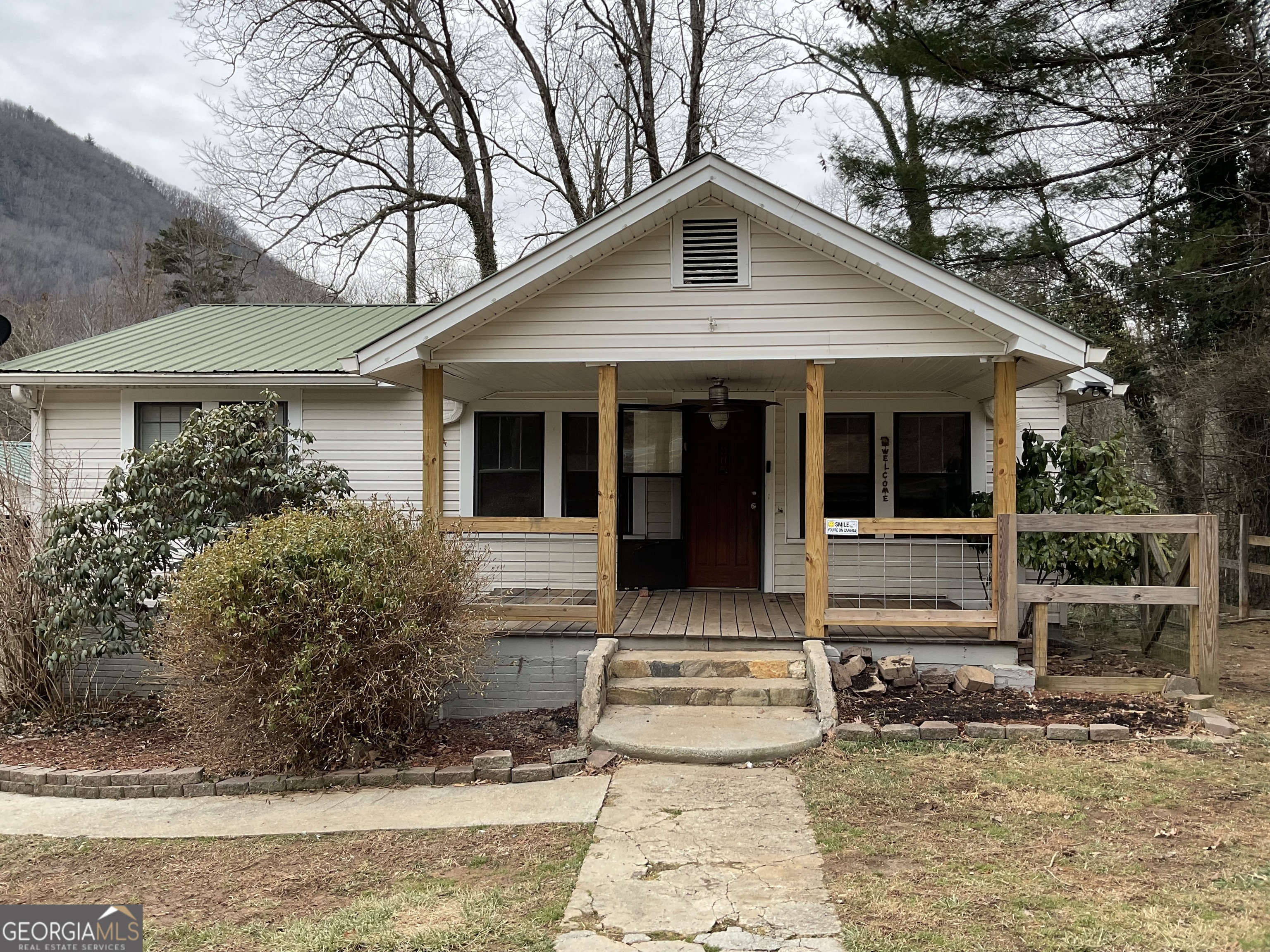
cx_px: 635
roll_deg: -0.7
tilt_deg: -0.6
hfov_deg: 61.7
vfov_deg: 48.2
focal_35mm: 29
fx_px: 1064
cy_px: 476
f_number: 1.8
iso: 16
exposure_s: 1/635
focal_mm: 3
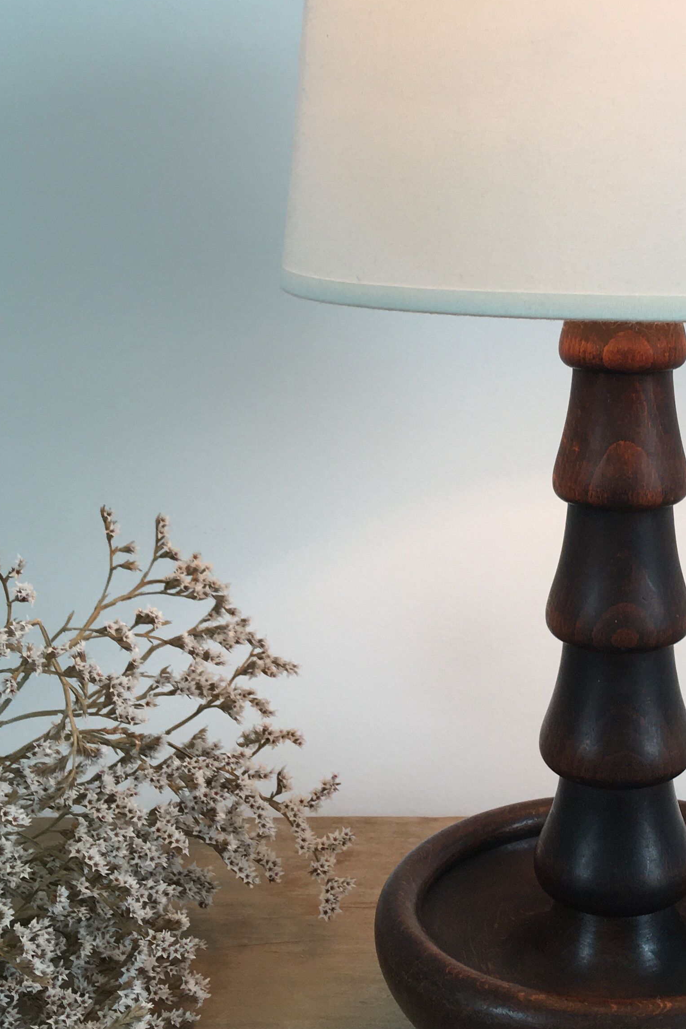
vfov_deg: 37.4
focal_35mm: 53
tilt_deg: -10.4
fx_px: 1515
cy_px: 424
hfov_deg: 25.0
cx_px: 571
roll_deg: -0.7
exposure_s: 1/100
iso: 32
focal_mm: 4.15
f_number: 2.2
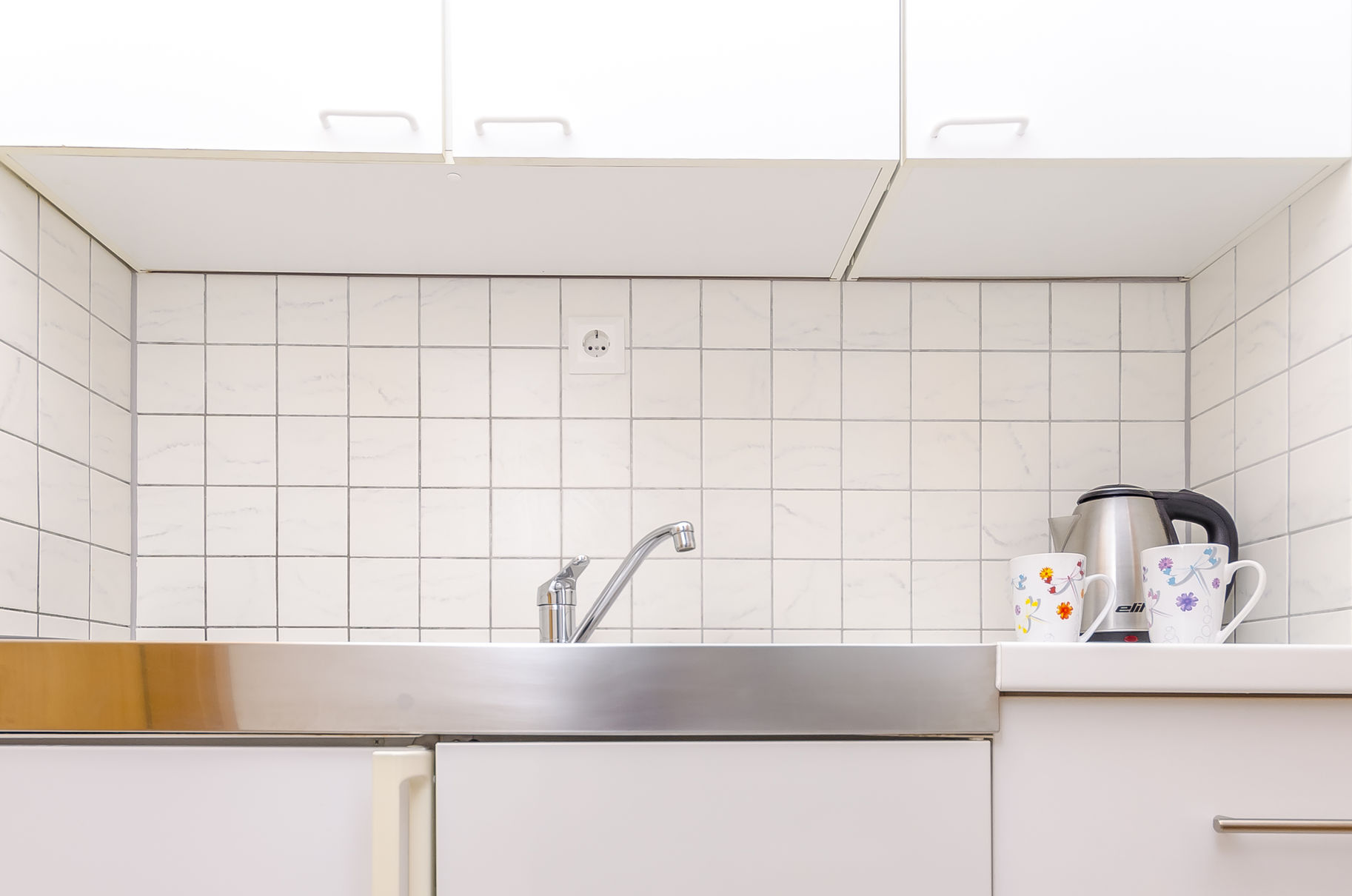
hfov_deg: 76.2
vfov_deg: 52.4
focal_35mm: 23
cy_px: 677
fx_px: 862
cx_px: 652
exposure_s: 1/100
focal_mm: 10
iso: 250
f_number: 8
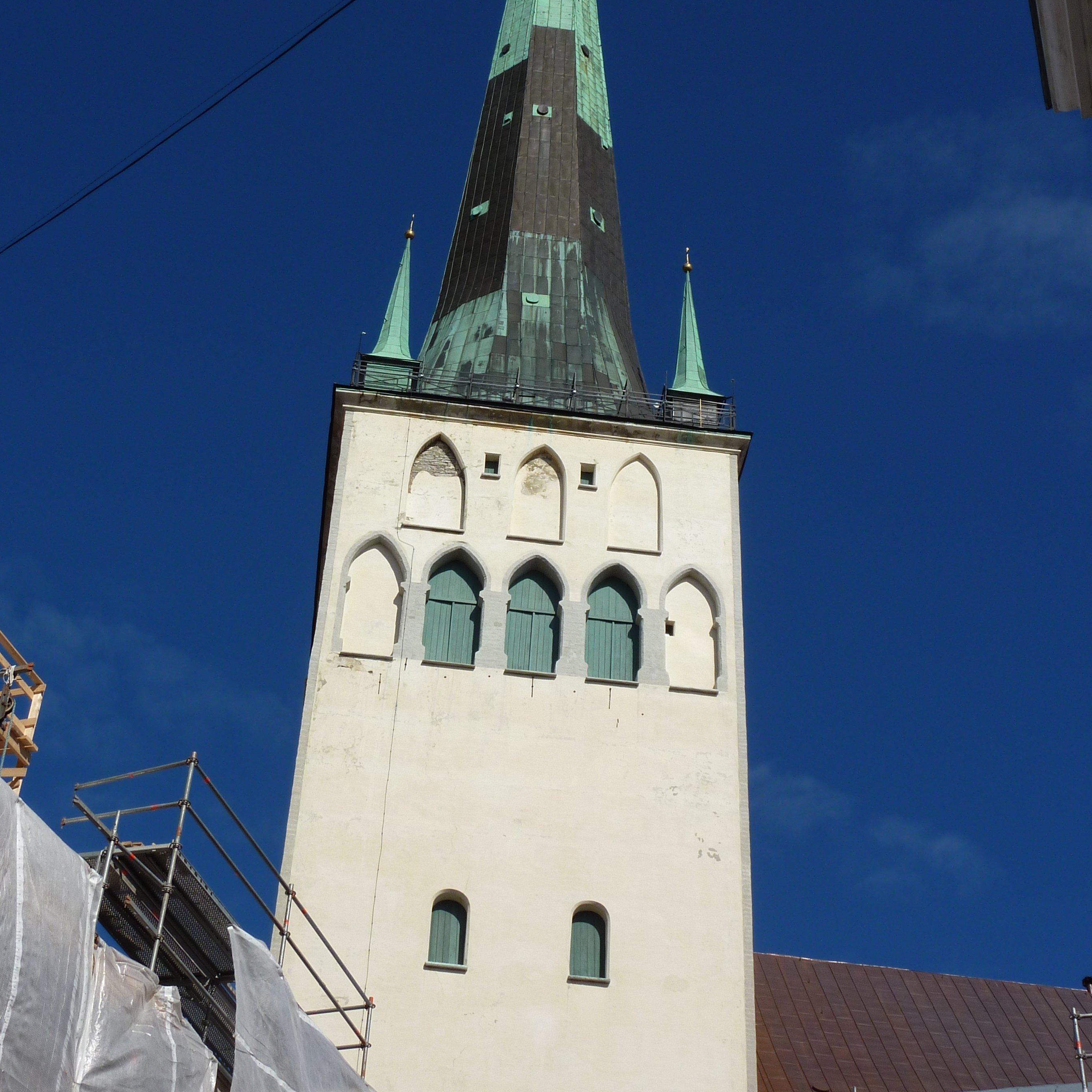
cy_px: 426
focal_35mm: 57
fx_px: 2034
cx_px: 547
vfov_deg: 30.0
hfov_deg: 30.0
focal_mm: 7.9
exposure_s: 1/640
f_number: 5.6
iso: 80
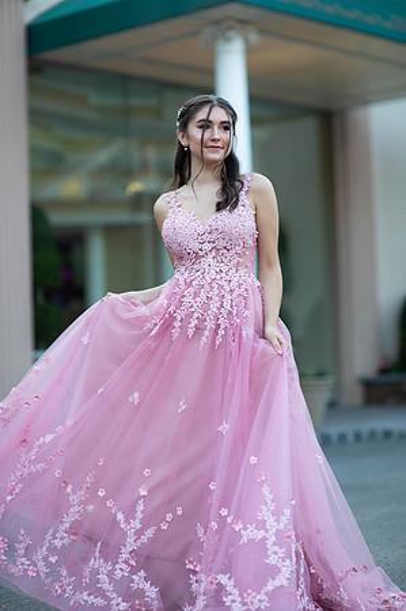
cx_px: 203
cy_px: 306
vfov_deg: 23.9
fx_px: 1441
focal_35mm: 85
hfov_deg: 16.0
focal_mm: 85
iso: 250
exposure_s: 1/640
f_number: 2
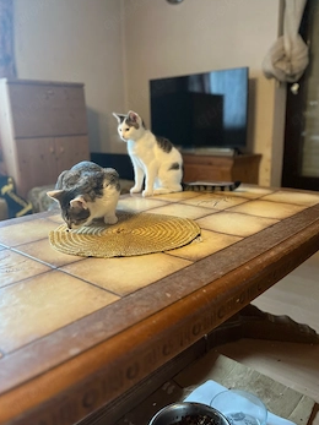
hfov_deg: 46.8
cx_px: 164
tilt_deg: -13.1
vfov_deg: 60.0
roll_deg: +2.5
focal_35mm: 30
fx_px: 369
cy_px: 207
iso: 250
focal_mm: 5.1
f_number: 1.6
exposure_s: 1/50
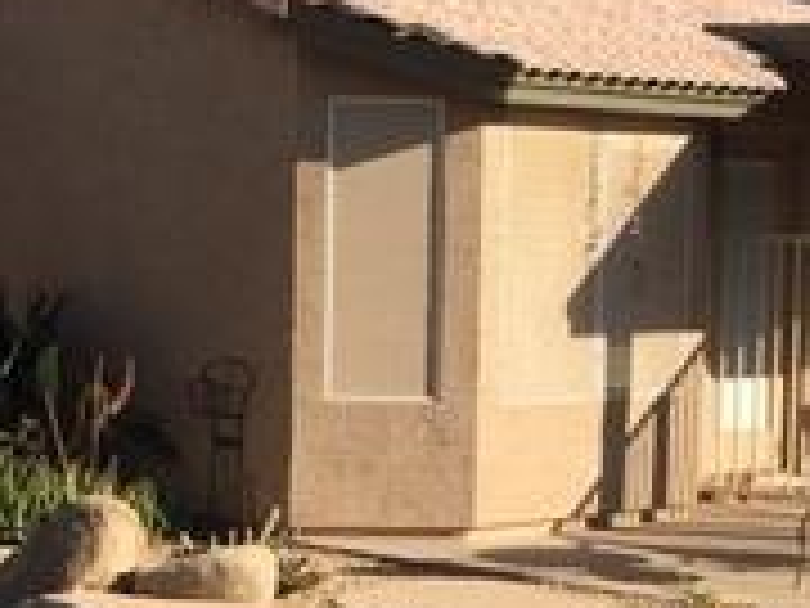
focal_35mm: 103
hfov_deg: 19.0
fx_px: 2410
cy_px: 383
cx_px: 207
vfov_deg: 14.4
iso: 25
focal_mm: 4.15
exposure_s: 1/1304
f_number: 2.2
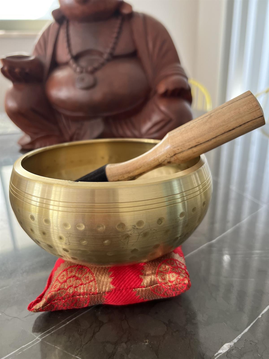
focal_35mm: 26
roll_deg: +0.9
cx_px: 134
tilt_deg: -20.6
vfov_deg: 67.3
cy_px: 180
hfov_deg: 53.1
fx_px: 269
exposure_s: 1/60
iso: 200
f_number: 1.5
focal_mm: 5.7
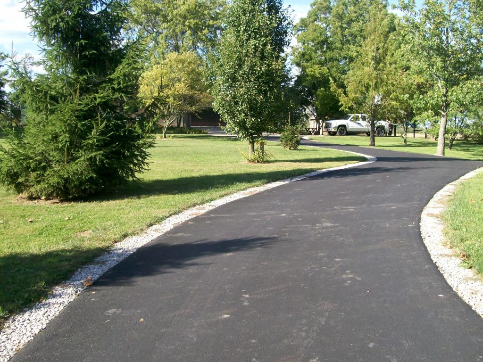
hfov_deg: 51.4
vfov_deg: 39.7
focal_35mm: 36
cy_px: 181
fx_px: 502
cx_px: 242
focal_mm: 6
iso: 80
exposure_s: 1/571
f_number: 2.7
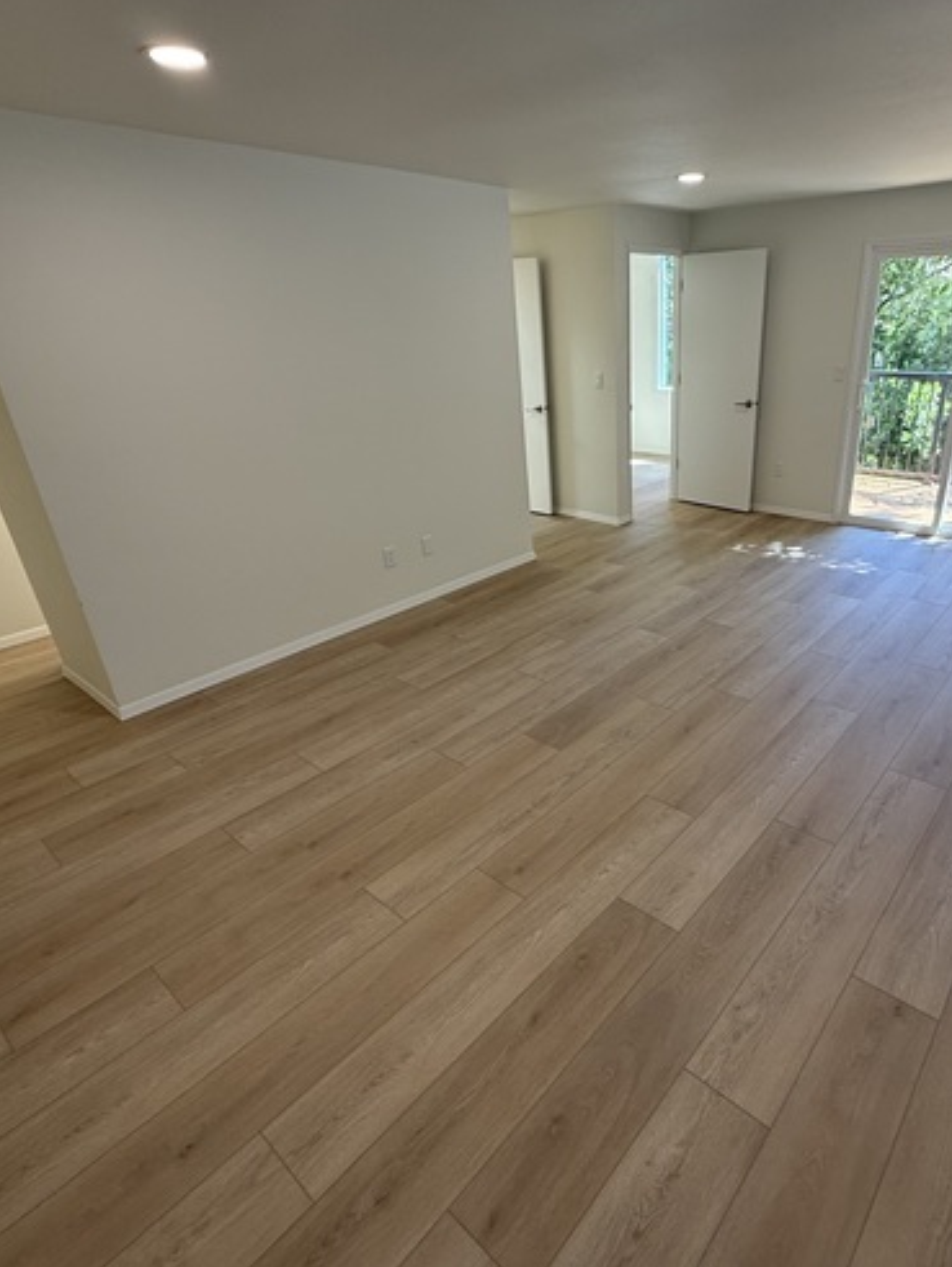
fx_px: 696
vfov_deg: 84.6
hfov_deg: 67.4
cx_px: 610
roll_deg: +1.1
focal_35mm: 19
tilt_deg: -24.3
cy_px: 635
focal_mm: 2.22
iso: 125
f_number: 2.2
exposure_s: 1/120
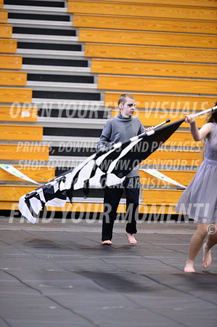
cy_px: 164
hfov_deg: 7.8
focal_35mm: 175
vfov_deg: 11.8
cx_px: 108
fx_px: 1586
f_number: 2.8
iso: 8000
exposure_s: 1/320
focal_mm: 175
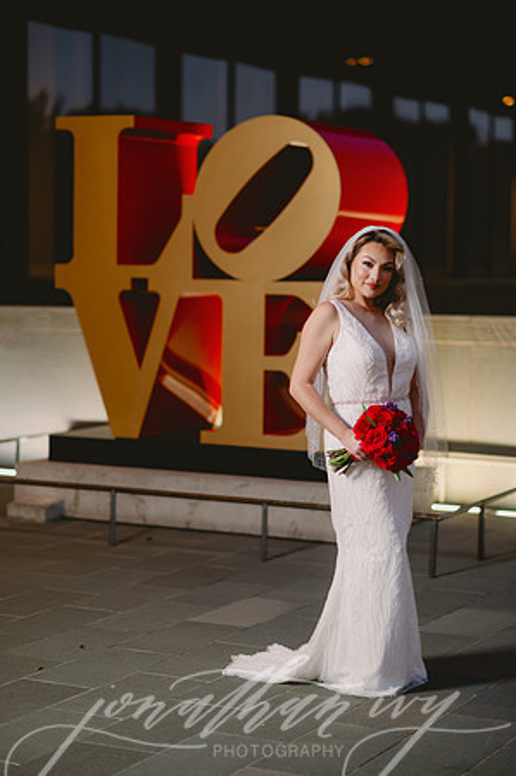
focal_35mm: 85
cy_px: 388
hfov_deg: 16.0
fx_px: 1832
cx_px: 258
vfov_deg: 23.9
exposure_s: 1/30
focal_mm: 85
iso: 250
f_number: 2
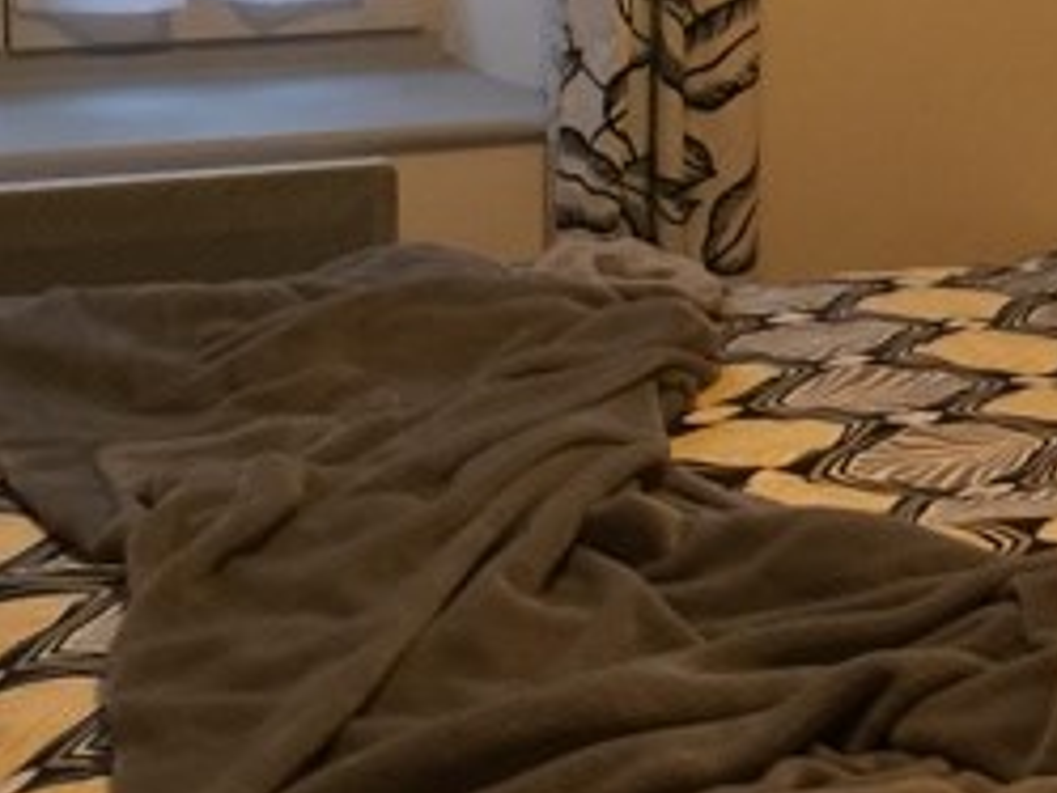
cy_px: 47
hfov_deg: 20.2
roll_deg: -3.6
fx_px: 2841
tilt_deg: -9.3
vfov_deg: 15.7
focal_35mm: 93
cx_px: 1146
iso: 80
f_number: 2.2
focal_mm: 4.15
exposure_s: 1/17
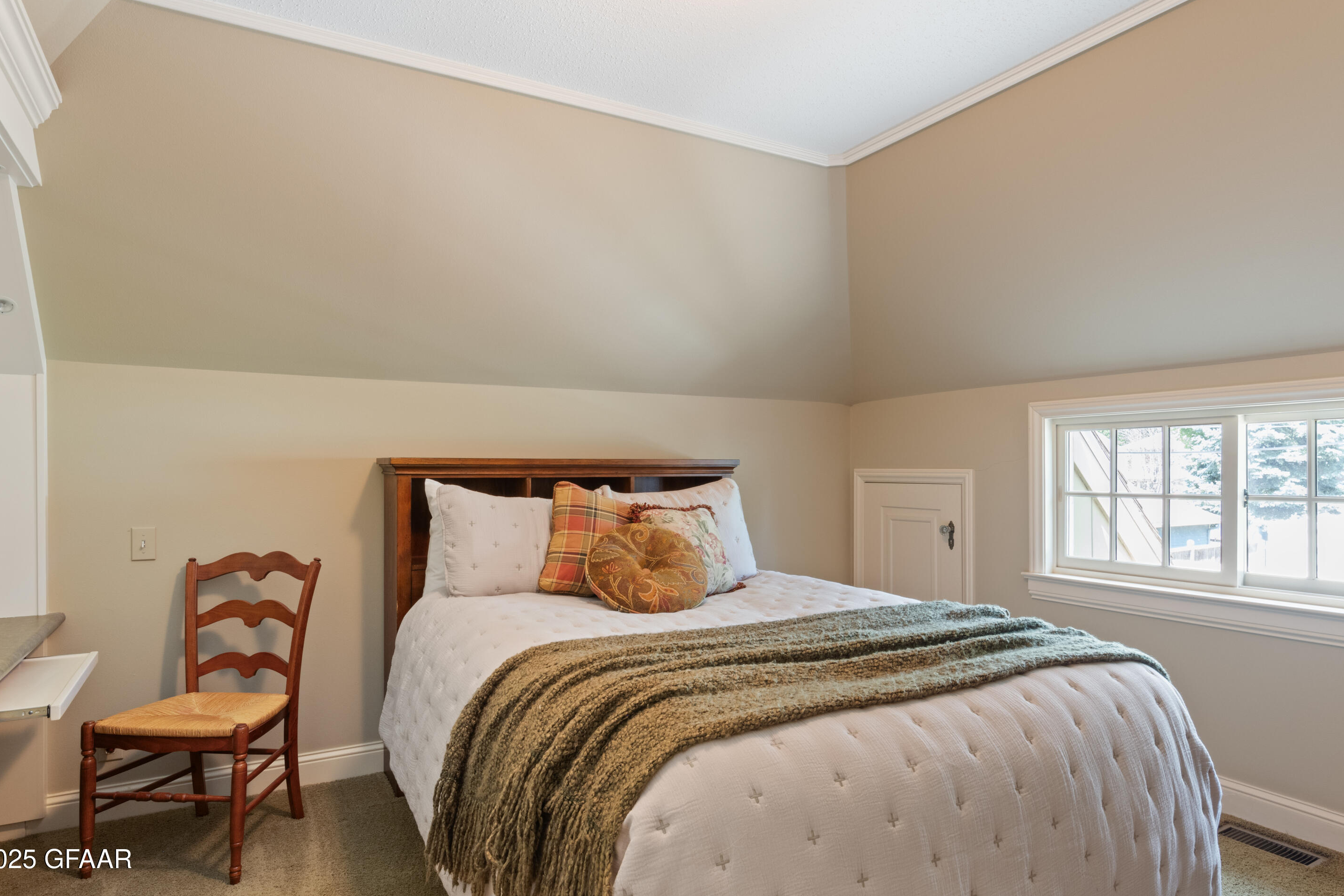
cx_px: 667
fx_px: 709
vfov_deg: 64.5
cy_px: 429
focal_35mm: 19
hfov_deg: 86.9
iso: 320
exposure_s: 1.3
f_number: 10
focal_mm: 15
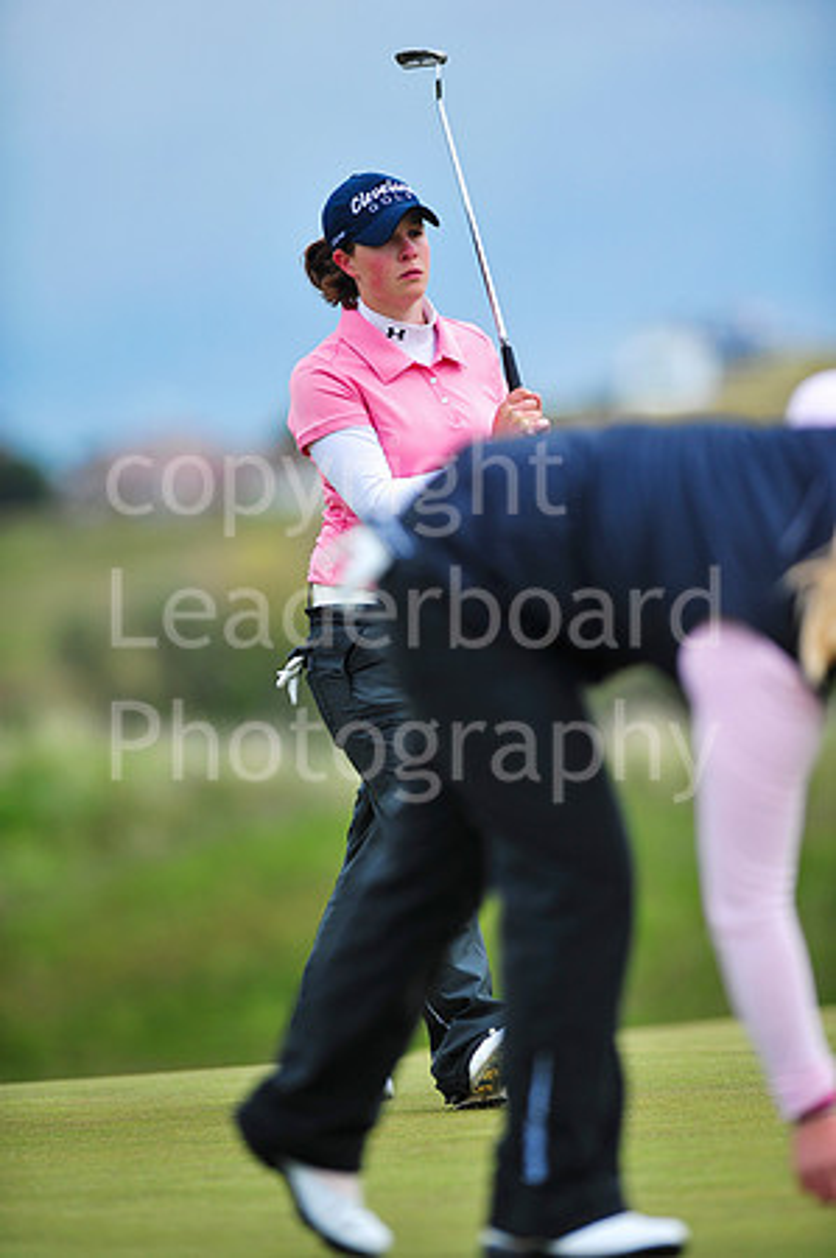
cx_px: 418
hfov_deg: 4.6
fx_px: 10473
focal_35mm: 300
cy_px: 629
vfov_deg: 6.9
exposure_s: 1/3200
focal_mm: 300
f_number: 4
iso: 400
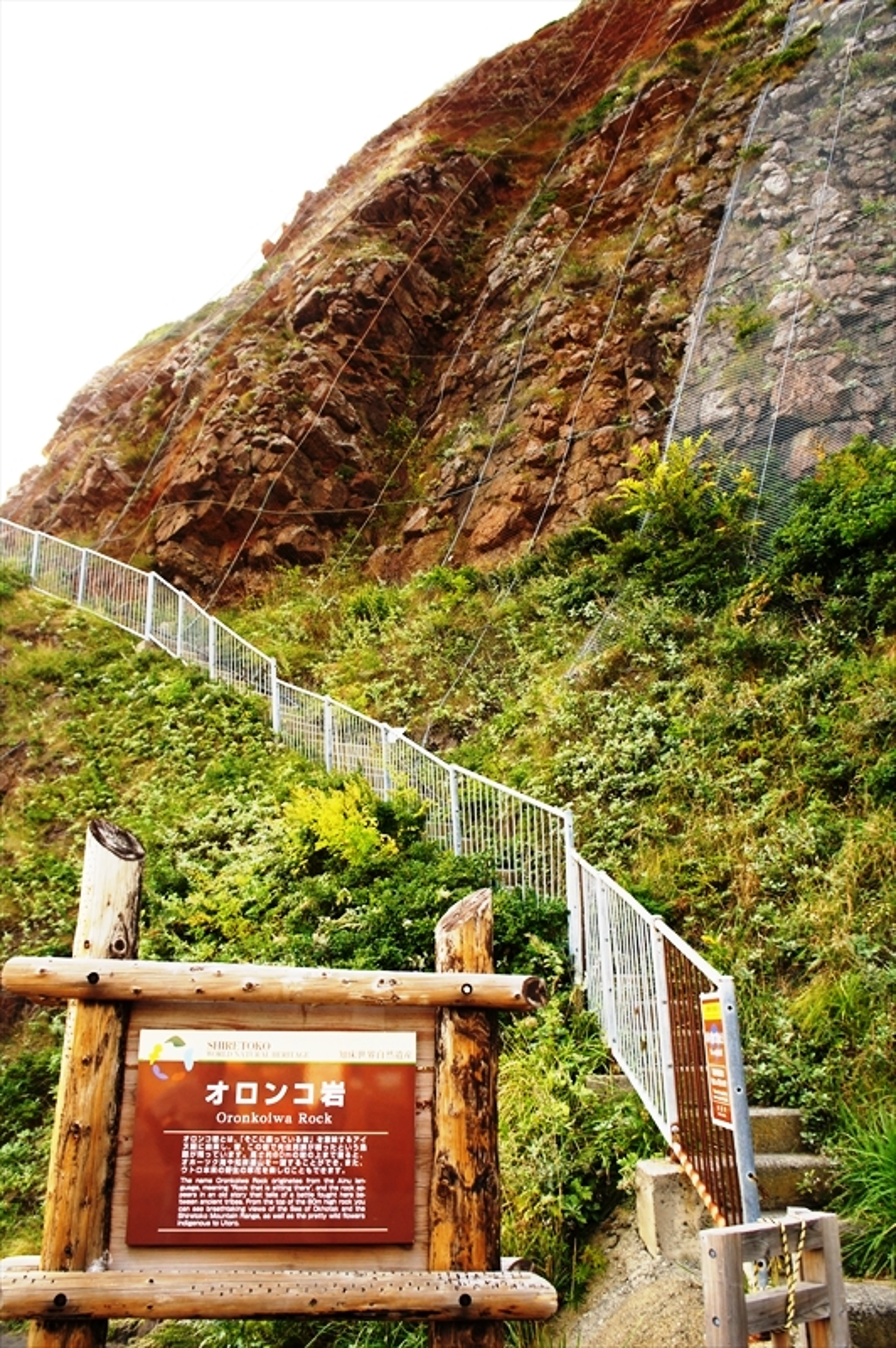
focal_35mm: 32
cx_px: 448
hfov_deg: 41.6
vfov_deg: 59.5
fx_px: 1178
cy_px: 674
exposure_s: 1/80
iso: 200
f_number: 5.6
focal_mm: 21
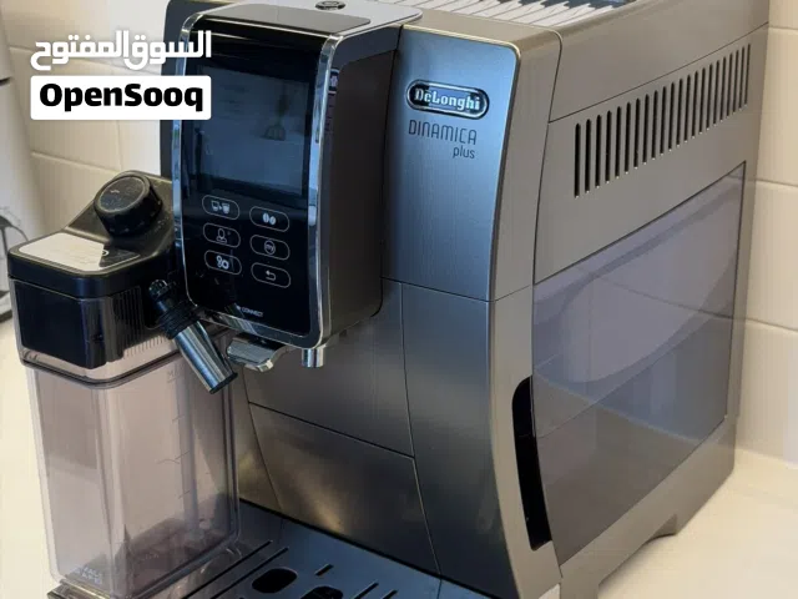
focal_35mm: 48
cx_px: 399
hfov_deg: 39.7
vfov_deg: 30.3
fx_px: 1107
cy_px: 300
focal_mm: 6.76
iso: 100
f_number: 1.78
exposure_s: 1/100
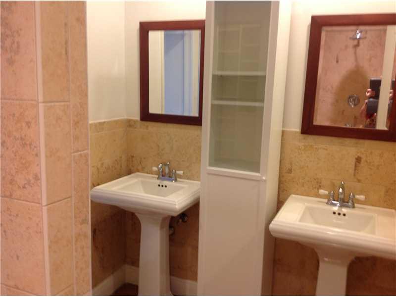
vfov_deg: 40.7
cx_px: 198
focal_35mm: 35
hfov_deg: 52.6
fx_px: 400
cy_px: 148
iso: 80
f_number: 2.4
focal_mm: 4.28
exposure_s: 1/15
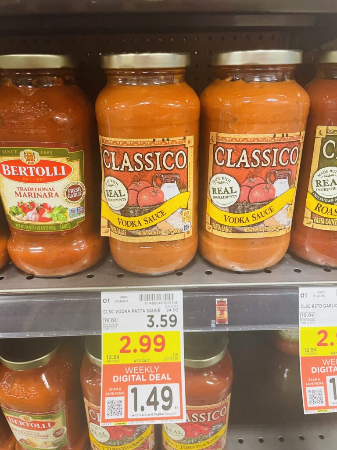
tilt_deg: -25.6
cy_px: 225
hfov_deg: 53.1
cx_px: 168
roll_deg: +2.1
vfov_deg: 67.3
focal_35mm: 26
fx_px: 337
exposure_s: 1/60
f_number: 1.6
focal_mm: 4.2
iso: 400
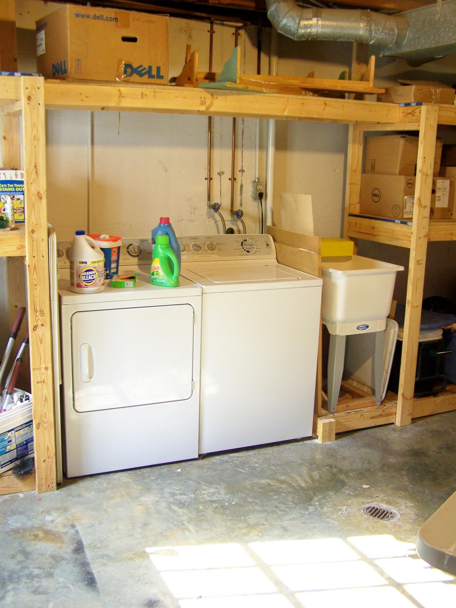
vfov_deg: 49.0
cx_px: 228
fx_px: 667
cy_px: 304
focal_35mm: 38
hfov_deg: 37.7
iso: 64
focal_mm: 6.3
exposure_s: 1/10
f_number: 2.8
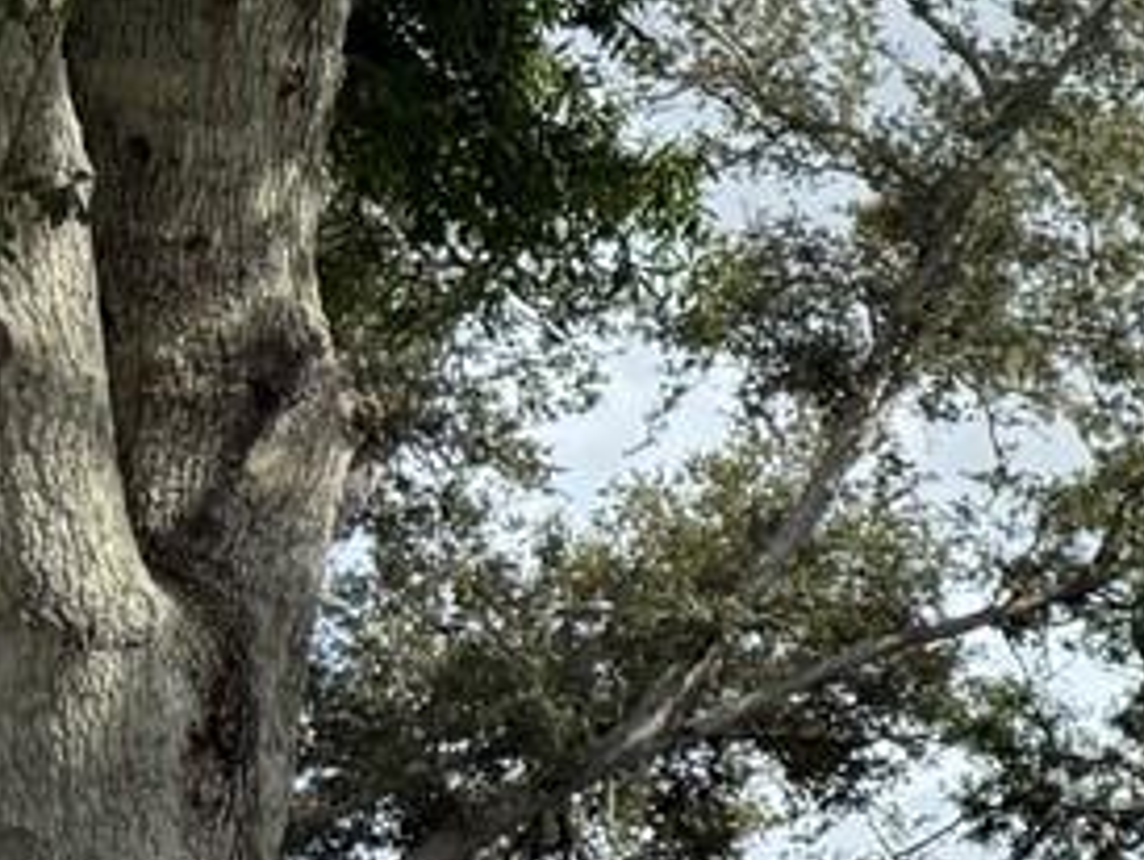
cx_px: 3060
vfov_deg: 10.6
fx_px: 4631
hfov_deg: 11.0
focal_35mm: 140
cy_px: 693
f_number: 1.78
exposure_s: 1/3759
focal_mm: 6.76
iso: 100
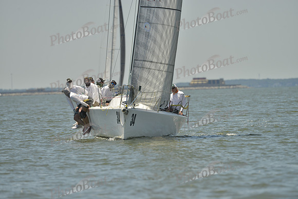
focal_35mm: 400
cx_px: 149
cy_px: 100
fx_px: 3312
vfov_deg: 3.4
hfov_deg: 5.2
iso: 200
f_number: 6.3
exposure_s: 1/1250
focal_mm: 400
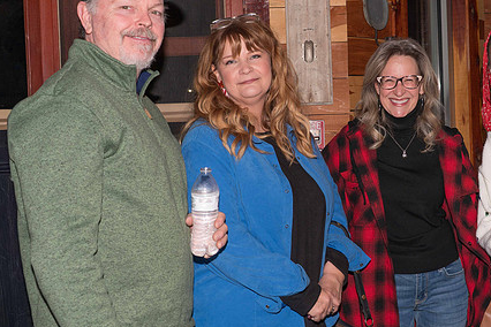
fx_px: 736
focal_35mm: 54
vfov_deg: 24.9
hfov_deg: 36.4
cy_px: 112
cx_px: 334
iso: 500
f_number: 7.1
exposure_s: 1/100
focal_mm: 38
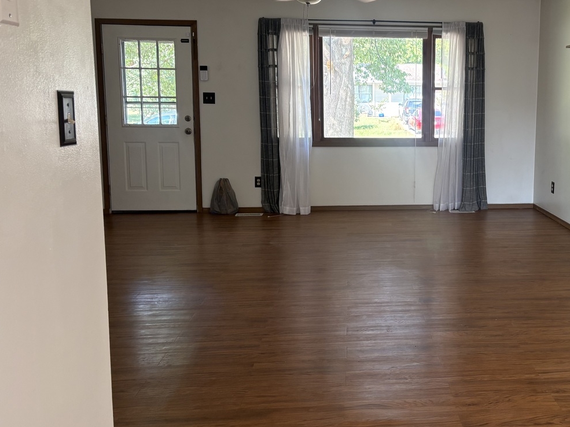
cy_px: 180
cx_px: 415
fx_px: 626
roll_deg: +0.4
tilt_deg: -7.6
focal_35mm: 38
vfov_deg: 37.6
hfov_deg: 47.5
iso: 125
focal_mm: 5.96
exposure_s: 1/70
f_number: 1.6
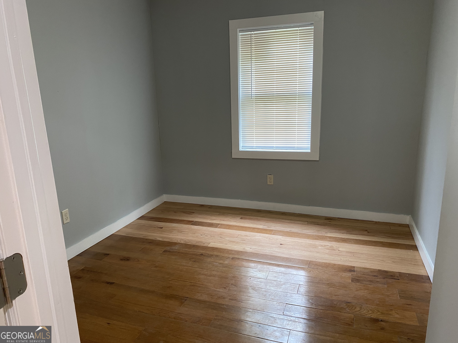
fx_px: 344
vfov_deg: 53.1
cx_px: 229
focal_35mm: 26
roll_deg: +1.3
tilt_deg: -17.6
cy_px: 172
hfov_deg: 67.3
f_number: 1.8
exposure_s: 1/60
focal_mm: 4.25
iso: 125
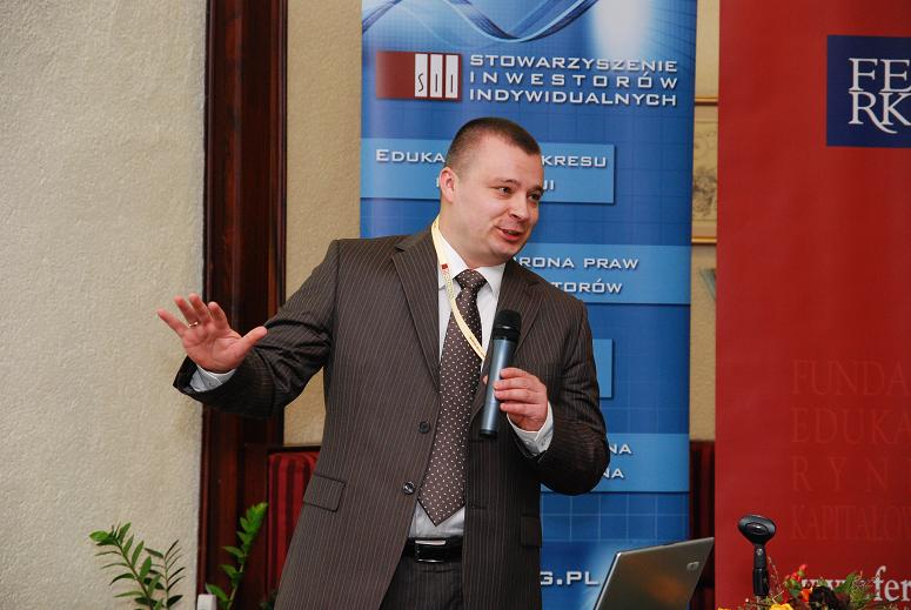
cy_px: 305
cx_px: 456
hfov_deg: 19.4
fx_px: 2661
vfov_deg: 13.1
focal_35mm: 105
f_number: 5
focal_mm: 70
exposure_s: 1/30
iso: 640
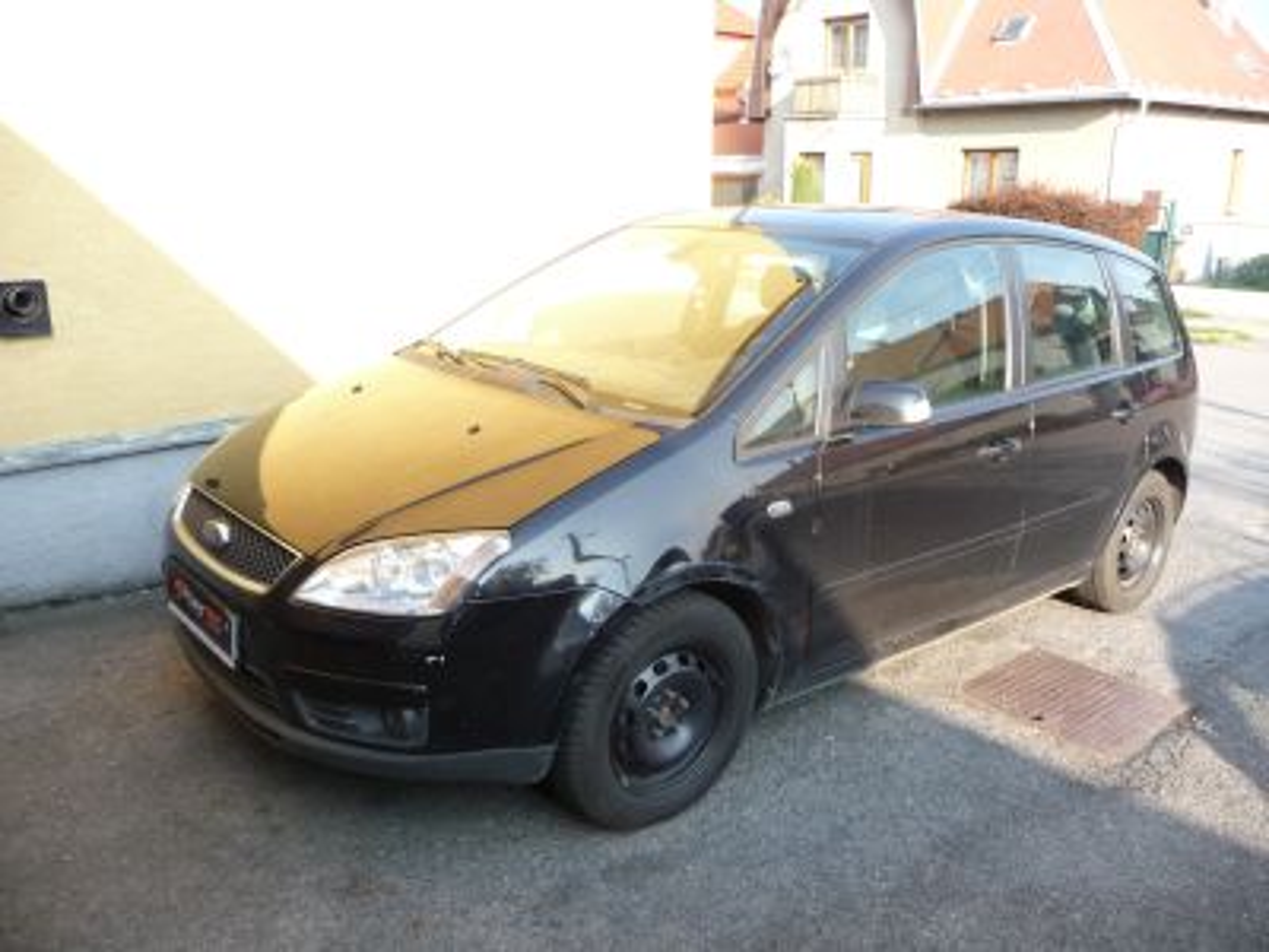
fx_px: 1026
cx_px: 634
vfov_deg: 49.7
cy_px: 476
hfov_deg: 63.4
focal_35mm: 28
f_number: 3.3
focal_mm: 4.7
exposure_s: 1/320
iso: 200
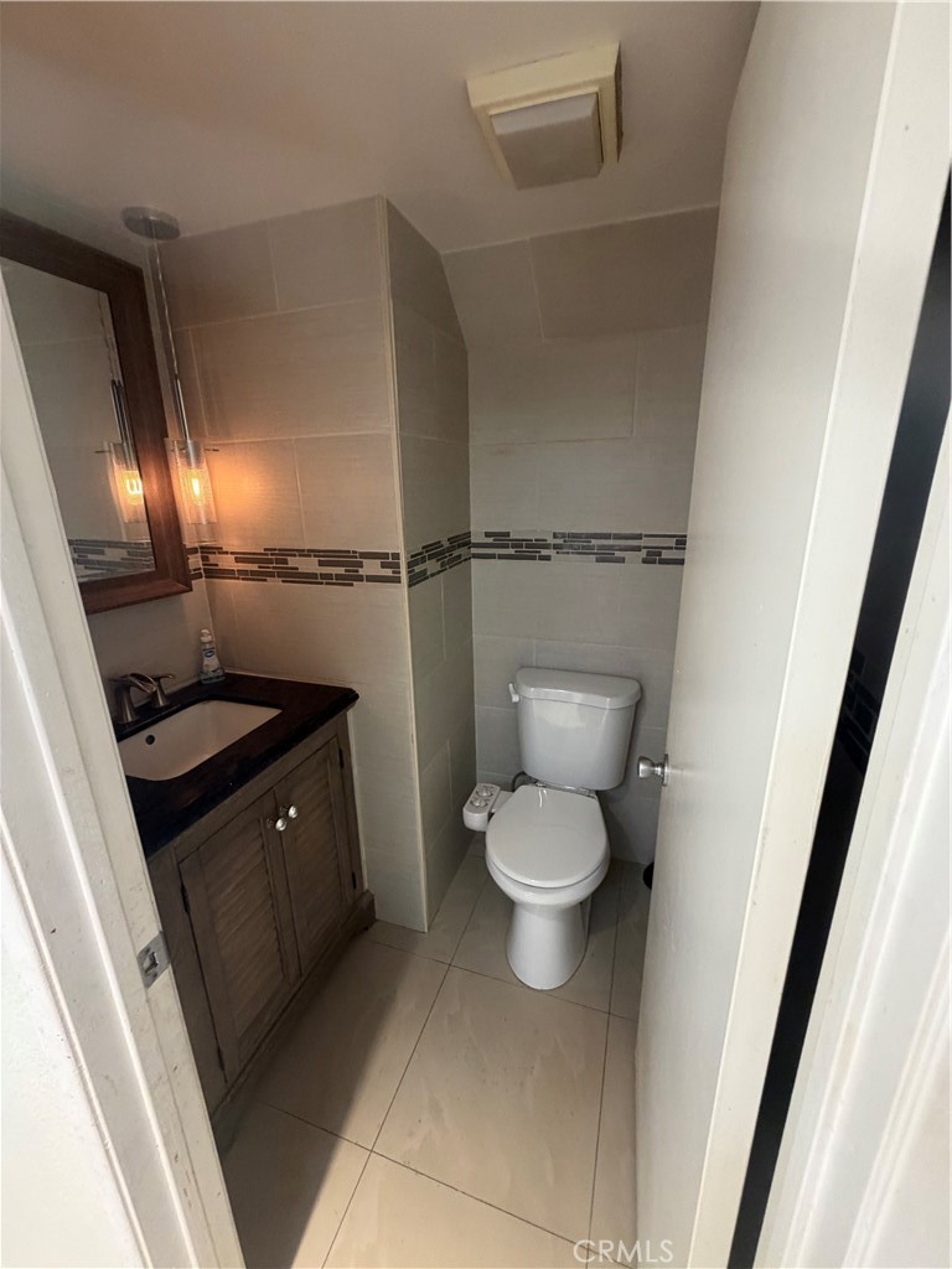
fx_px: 513
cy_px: 634
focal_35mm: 14
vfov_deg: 102.1
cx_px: 476
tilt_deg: -16.0
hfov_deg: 85.7
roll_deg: +1.1
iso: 320
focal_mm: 2.22
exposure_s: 1/60
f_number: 2.2
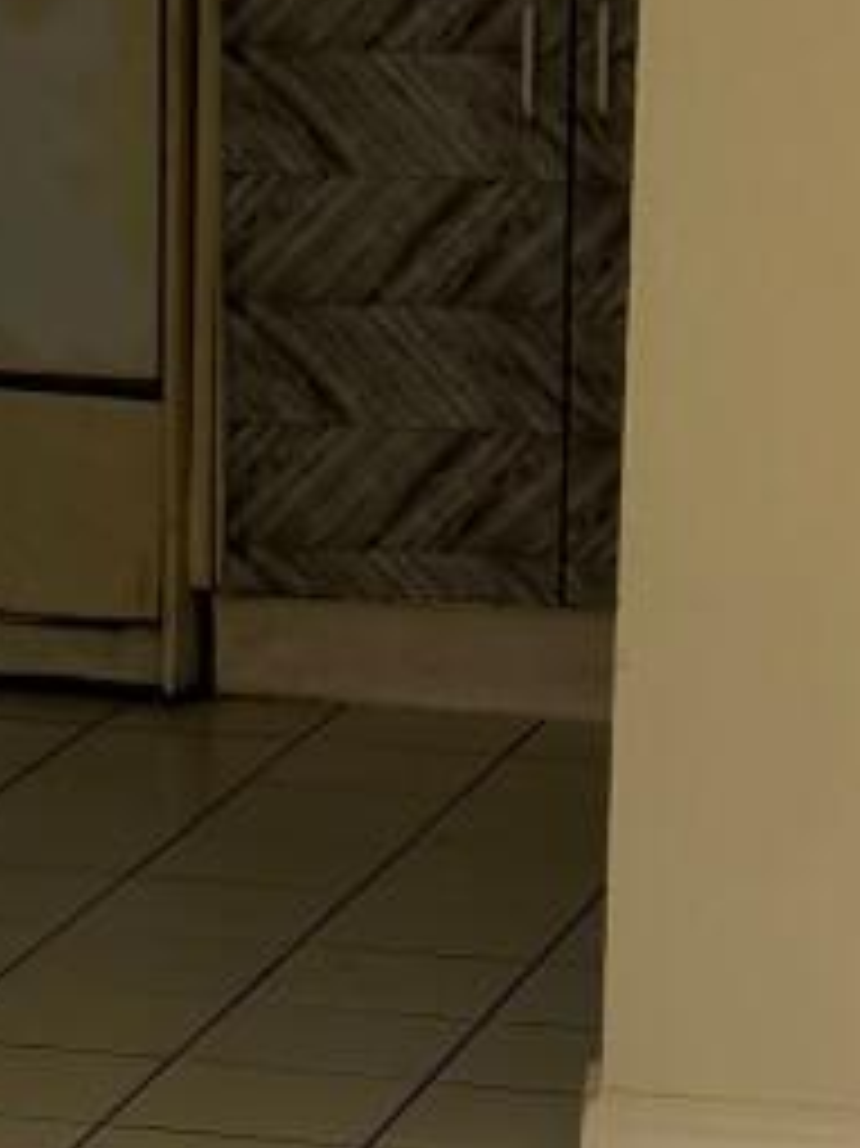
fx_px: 6233
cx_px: 536
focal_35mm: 188
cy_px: 1549
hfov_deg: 7.9
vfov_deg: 10.3
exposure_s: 1/121
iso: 64
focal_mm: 6.76
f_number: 1.78
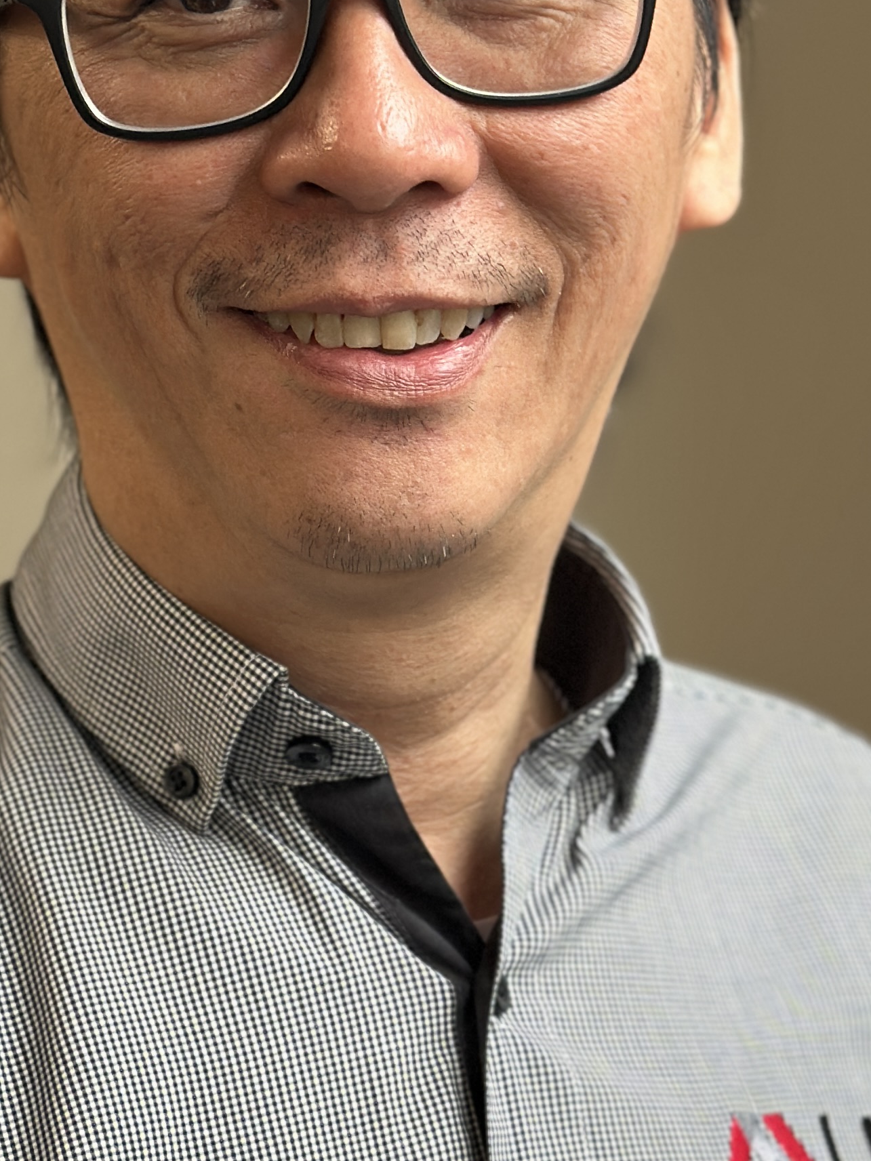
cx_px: 342
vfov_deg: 17.4
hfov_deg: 13.1
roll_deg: -0.6
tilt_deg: -4.5
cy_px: 516
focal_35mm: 113
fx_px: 3791
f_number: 1.78
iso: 125
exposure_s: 1/60
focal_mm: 6.86
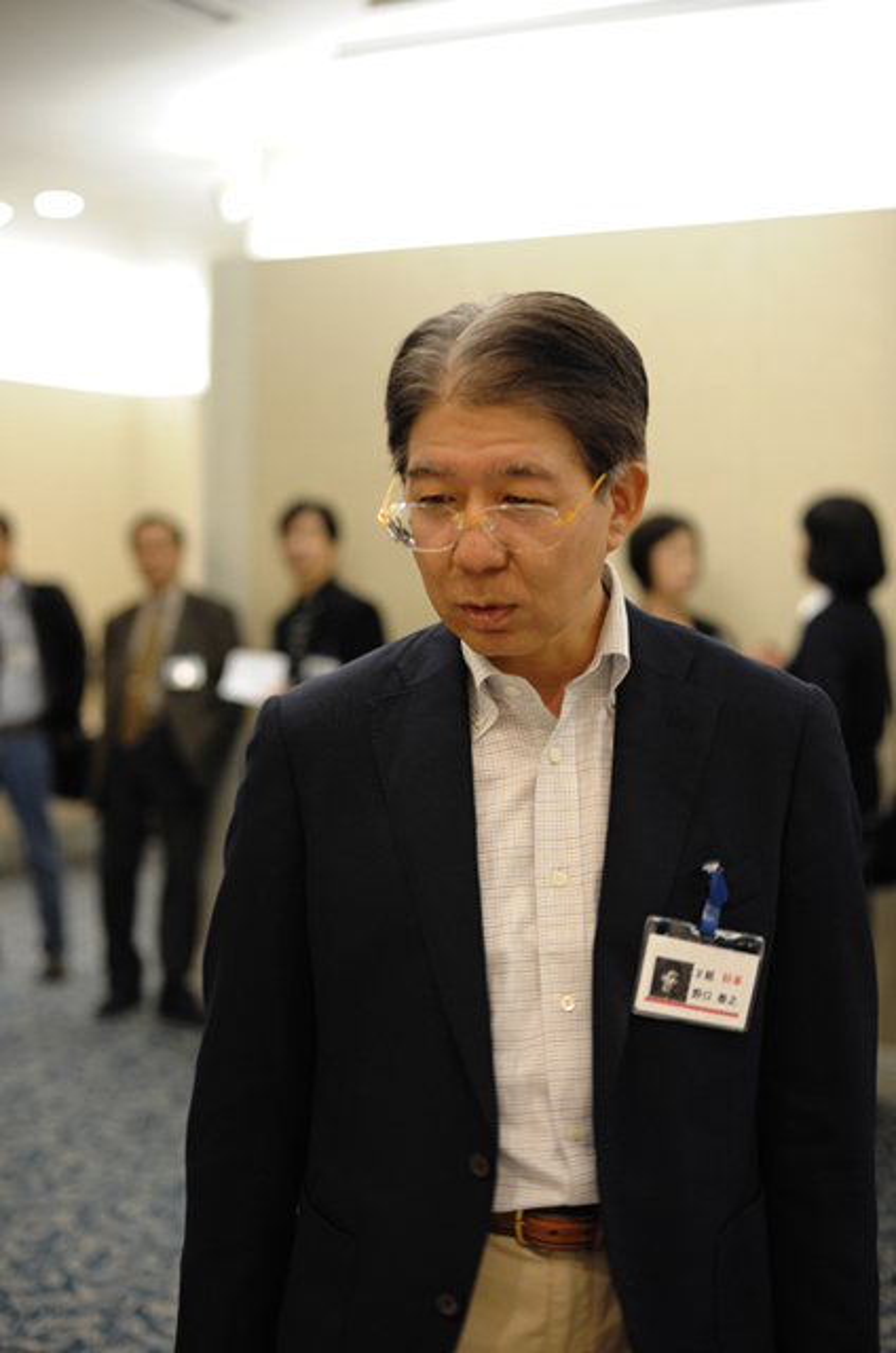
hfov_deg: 26.9
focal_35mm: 50
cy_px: 676
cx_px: 448
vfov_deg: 39.7
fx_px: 1875
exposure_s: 1/100
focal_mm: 50
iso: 1000
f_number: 2.8
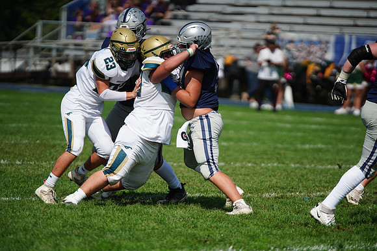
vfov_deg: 4.6
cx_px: 188
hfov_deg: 6.9
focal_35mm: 300
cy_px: 126
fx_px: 3142
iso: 400
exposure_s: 1/8000
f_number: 2.8
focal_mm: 300
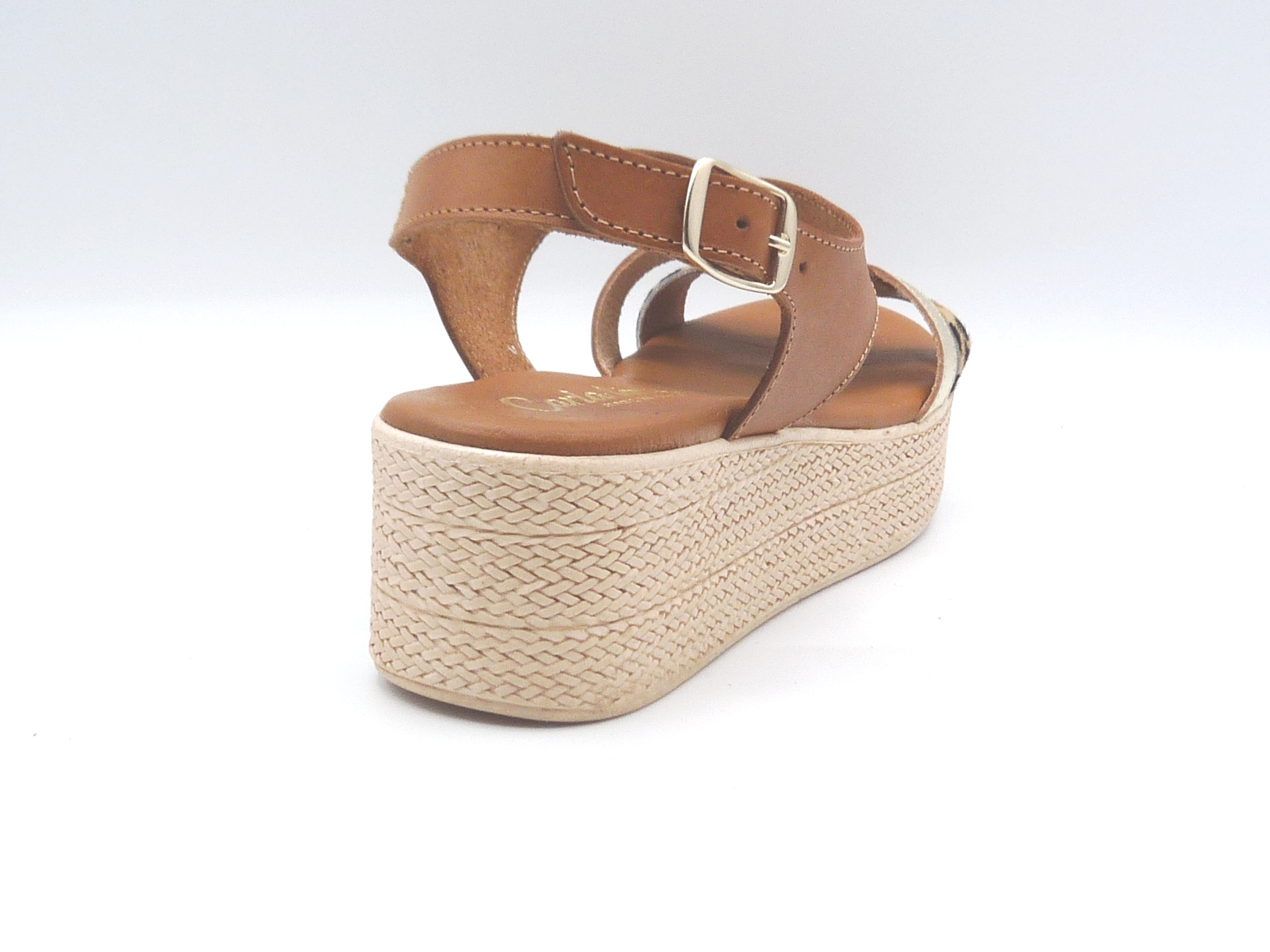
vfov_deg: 29.7
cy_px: 476
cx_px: 635
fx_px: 1798
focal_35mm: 49
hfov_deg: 38.9
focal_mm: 4.9
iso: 100
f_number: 5
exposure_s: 1/200
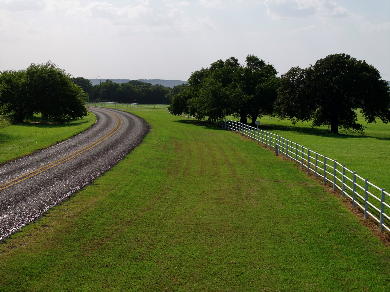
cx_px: 195
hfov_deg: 27.8
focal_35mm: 70
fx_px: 788
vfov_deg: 21.0
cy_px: 146
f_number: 2.8
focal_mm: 19.35
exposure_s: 1/80
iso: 110
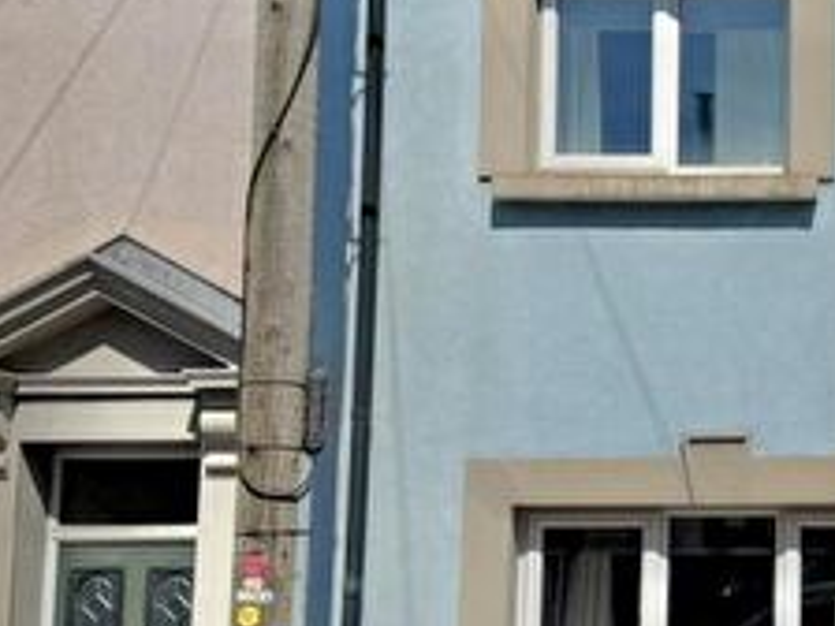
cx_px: 939
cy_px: 356
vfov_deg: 19.6
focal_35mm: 75
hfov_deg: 24.1
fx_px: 1809
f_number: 1.78
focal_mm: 6.76
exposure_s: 1/12346
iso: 80
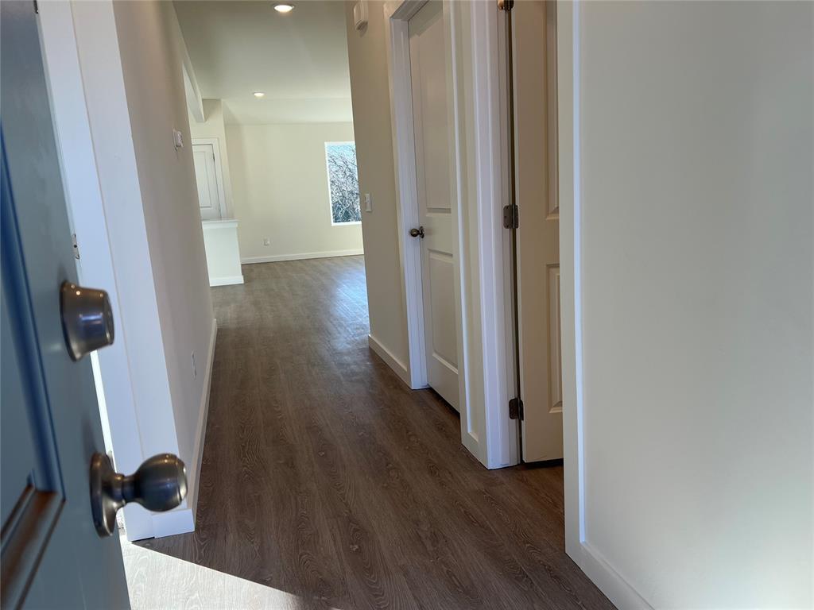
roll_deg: +3.3
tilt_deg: -11.8
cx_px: 407
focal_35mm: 26
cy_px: 305
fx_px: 611
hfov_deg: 67.3
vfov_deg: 53.1
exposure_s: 1/175
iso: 40
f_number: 1.5
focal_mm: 5.7
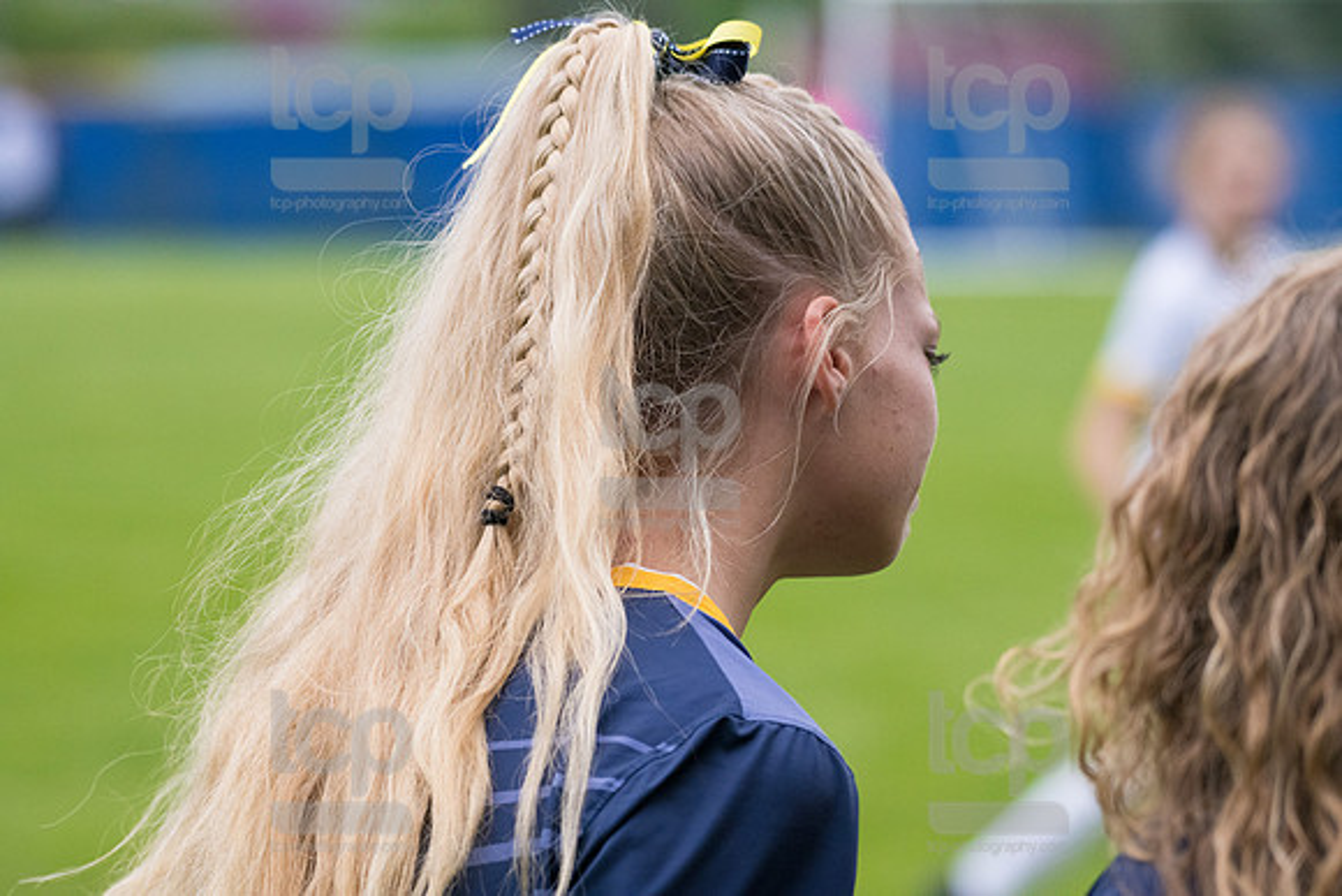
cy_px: 448
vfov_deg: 6.9
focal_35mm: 200
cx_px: 671
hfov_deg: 10.3
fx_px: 7457
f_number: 5.6
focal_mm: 200
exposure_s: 1/1600
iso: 2500
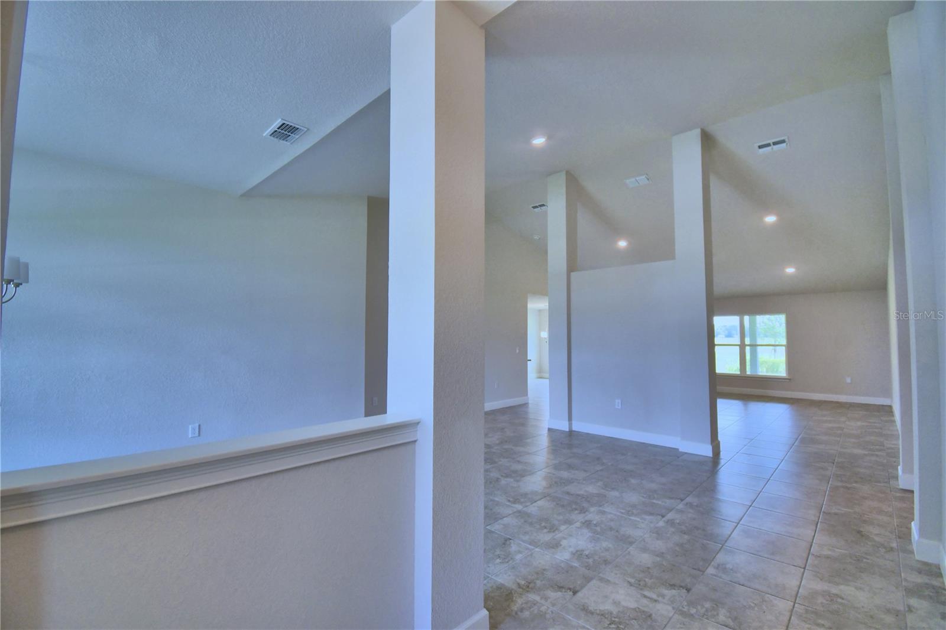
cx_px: 473
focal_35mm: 15
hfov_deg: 100.4
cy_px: 315
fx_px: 394
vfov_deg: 77.3
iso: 400
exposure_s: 1/125
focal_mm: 10
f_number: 4.5
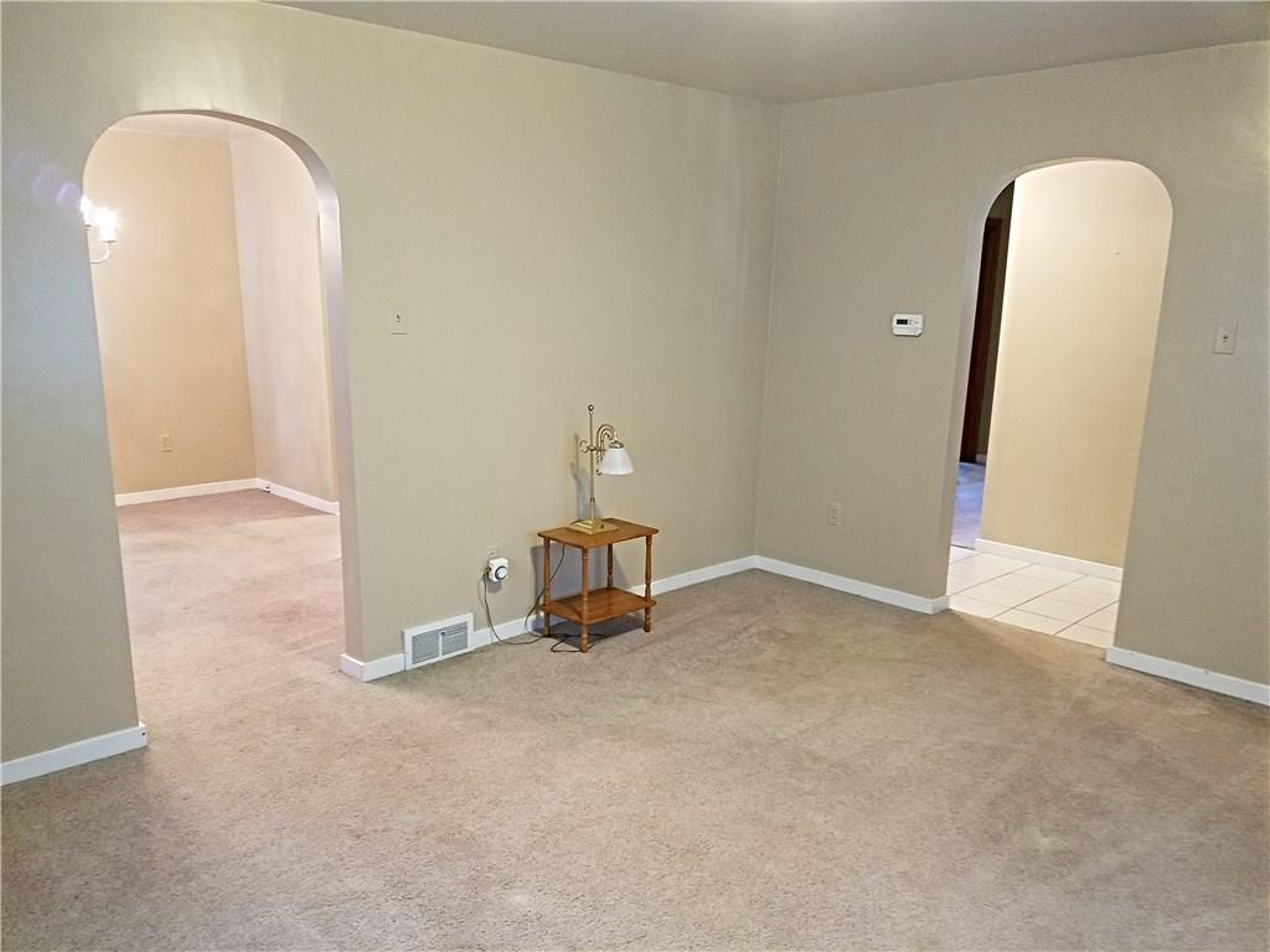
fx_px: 954
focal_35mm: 26
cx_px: 635
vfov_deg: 53.1
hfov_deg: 67.3
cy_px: 476
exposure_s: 1/12
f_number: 1.7
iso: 200
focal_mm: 4.2
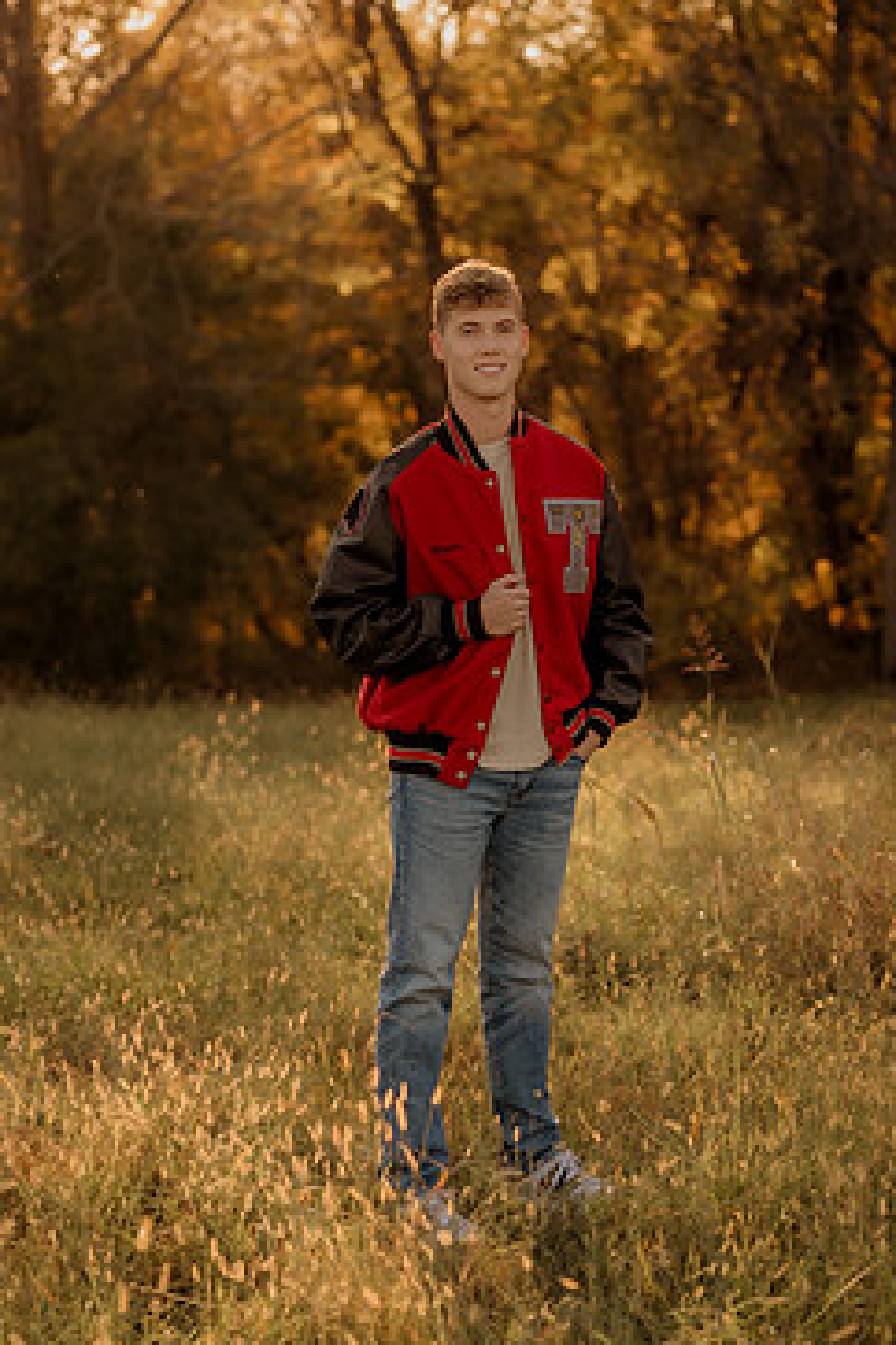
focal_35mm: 93
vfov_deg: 21.9
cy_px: 693
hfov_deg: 14.7
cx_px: 467
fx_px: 3472
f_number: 1.8
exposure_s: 1/1000
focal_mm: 50
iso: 250
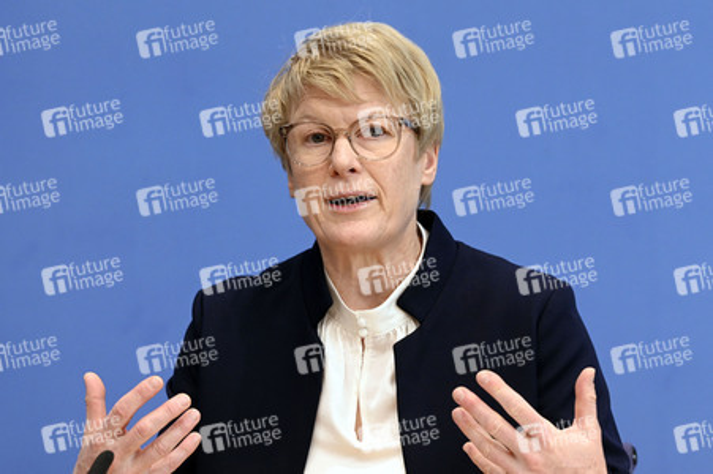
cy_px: 237
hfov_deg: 20.0
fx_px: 2019
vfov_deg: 13.4
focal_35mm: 102
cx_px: 356
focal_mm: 102
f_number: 5.6
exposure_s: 1/400
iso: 3200
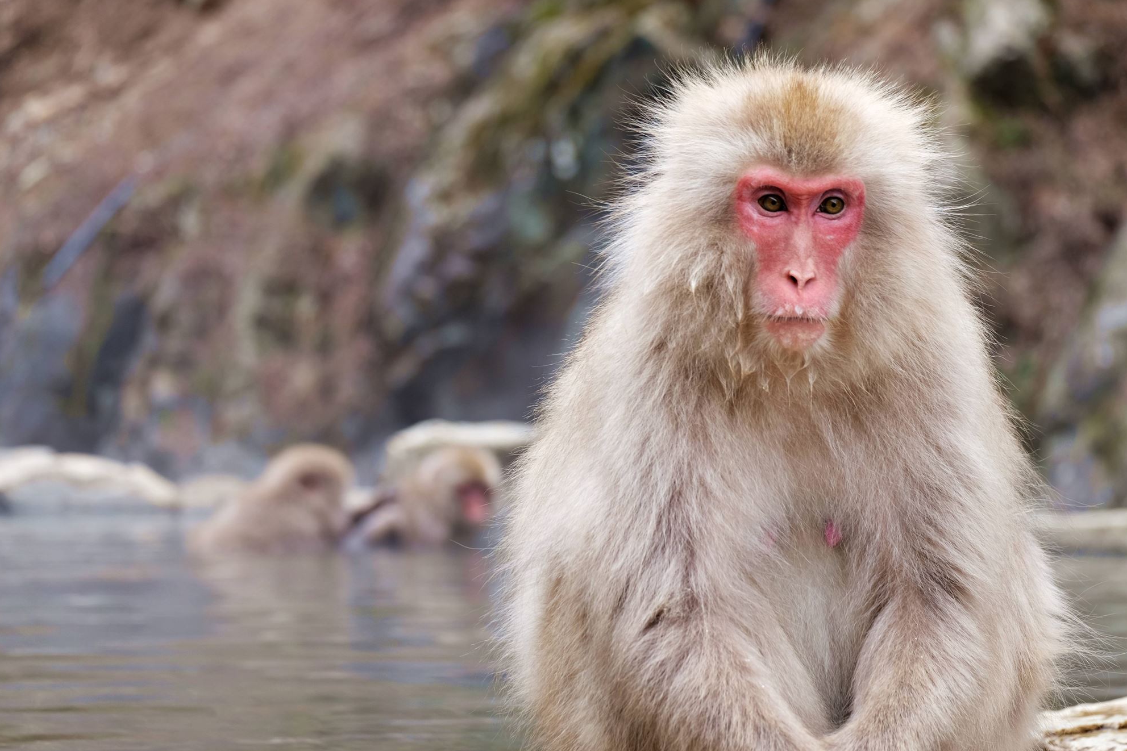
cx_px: 565
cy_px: 375
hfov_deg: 16.9
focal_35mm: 121
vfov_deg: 11.3
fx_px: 3788
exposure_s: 1/110
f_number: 5.2
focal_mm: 80
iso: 200
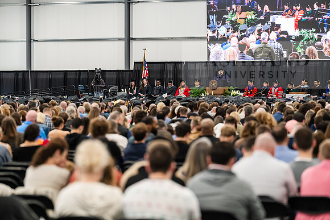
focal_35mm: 200
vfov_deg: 6.9
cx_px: 165
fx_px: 1834
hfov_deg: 10.3
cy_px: 110
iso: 3200
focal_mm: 200
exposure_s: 1/200
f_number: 4
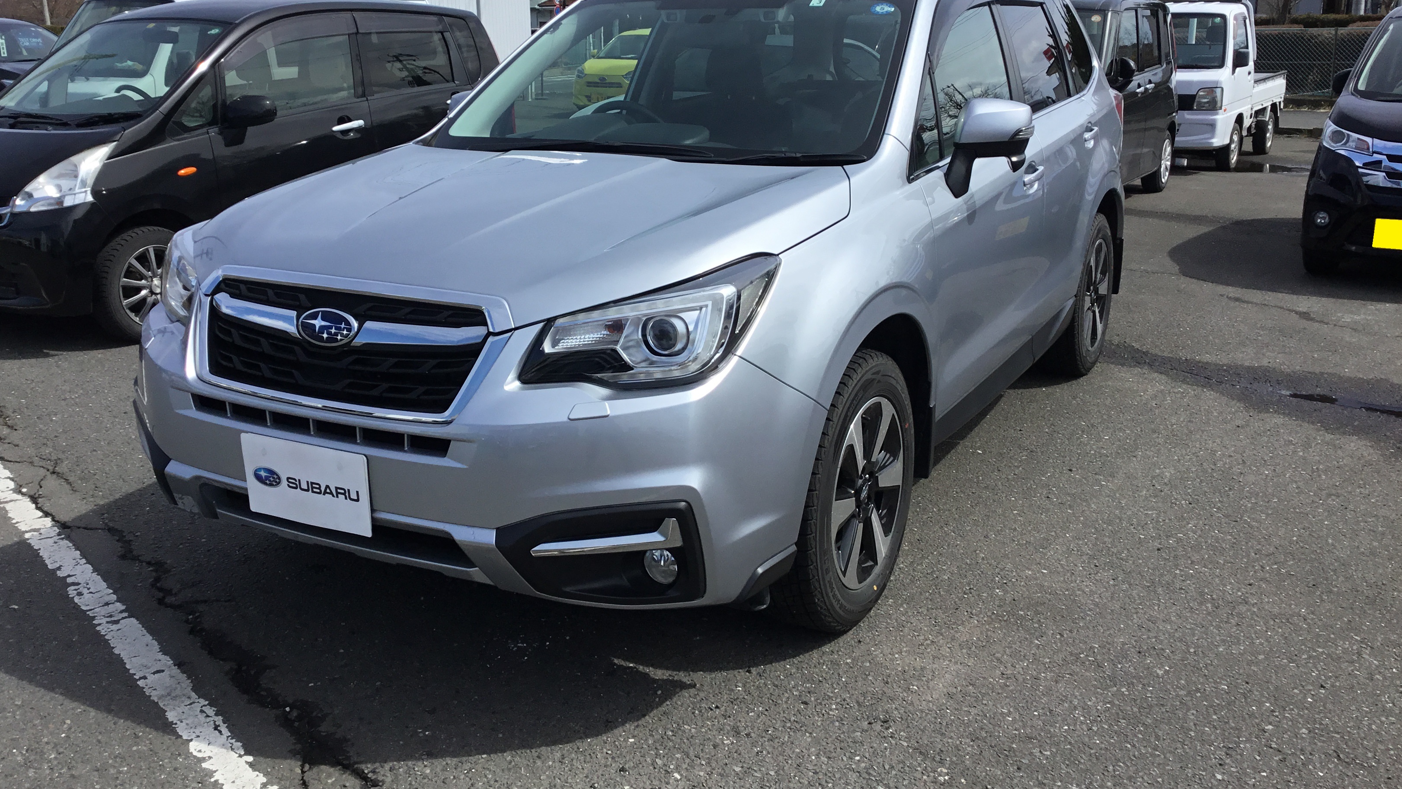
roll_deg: -0.2
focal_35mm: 34
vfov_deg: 34.6
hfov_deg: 58.0
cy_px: 321
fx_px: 1264
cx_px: 699
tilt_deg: -14.4
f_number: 2.4
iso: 25
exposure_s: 1/1481
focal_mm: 3.3
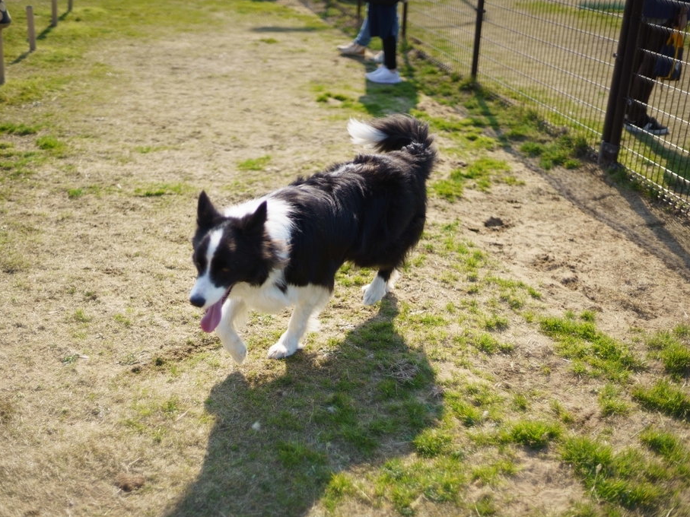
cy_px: 258
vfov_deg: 37.7
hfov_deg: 48.9
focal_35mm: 38
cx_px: 313
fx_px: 757
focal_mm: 35
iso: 100
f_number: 1.4
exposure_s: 1/4000
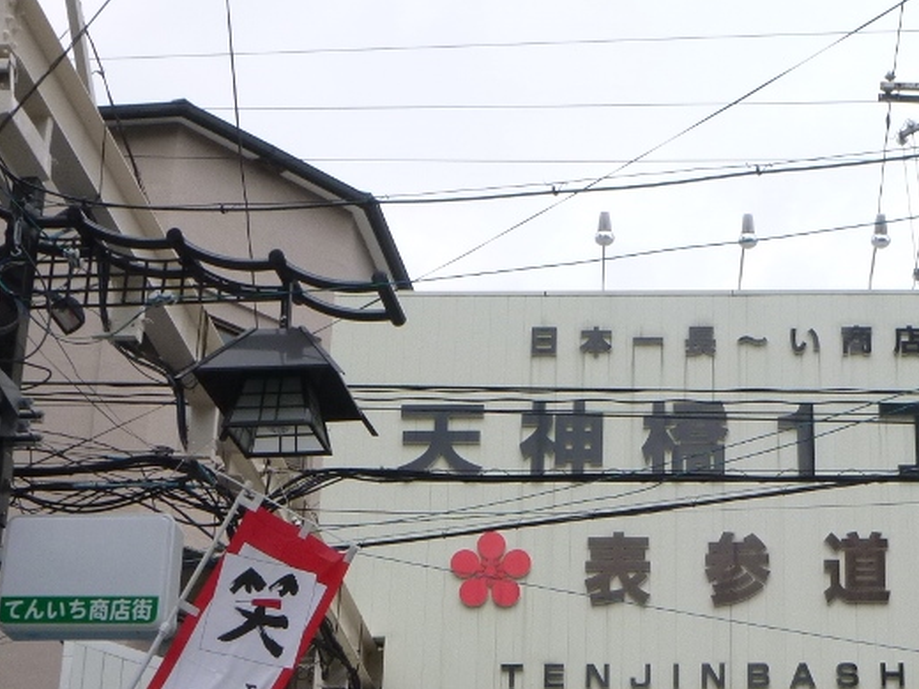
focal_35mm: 65
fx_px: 1726
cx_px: 696
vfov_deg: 21.9
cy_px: 662
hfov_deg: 29.3
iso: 100
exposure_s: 1/250
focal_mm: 5.9
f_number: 4.3
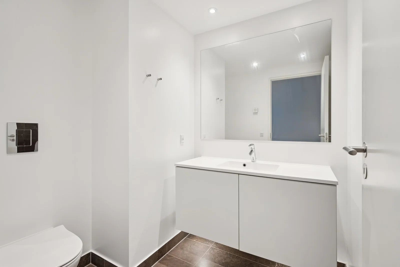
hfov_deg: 95.0
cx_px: 200
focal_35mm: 16
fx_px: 183
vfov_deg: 72.1
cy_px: 134
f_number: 7.1
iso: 400
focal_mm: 16.5
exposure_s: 1/30
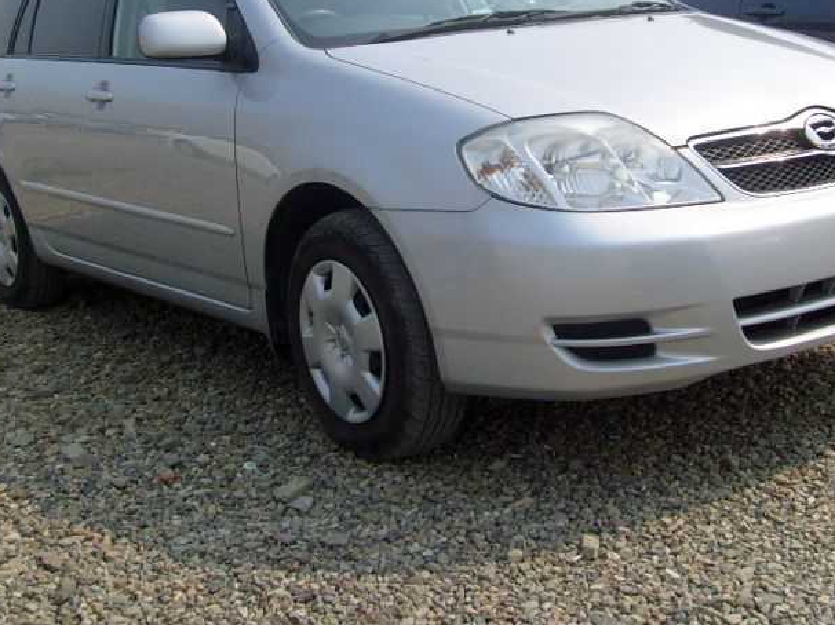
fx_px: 1254
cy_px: 170
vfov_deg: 27.7
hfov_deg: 36.8
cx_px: 426
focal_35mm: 52
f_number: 7.1
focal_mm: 5.8
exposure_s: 1/250
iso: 80
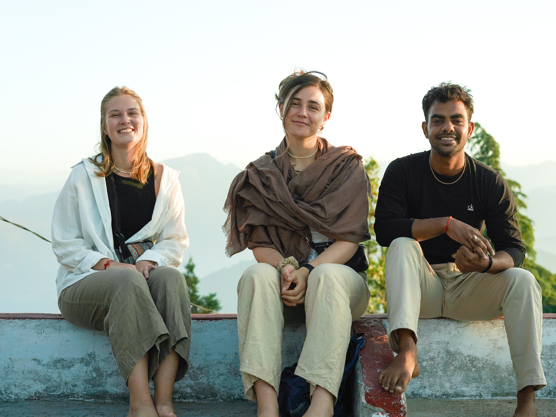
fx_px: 883
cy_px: 210
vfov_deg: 26.6
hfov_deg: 34.9
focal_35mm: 55
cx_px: 310
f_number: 4
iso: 500
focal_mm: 50
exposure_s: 1/1600
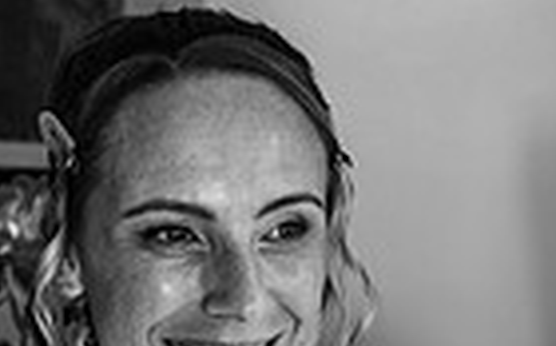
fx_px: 2239
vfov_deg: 8.7
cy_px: 437
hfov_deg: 14.1
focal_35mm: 148
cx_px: 207
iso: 100
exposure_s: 1/250
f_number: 2.2
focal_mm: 35
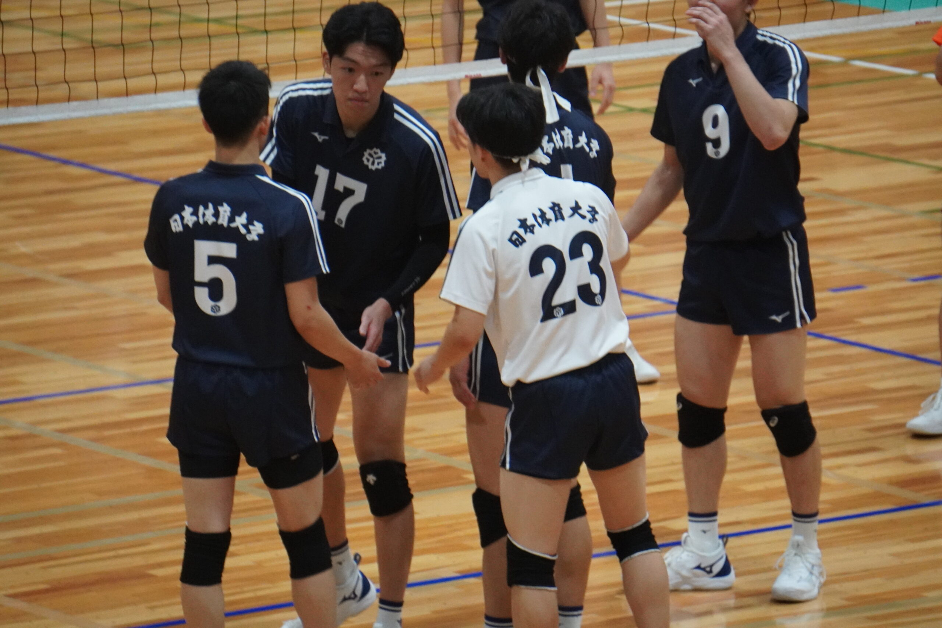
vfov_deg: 4.4
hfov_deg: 6.5
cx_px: 471
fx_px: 8242
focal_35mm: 315
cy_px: 314
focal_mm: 210
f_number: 7.1
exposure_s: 1/160
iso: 6400
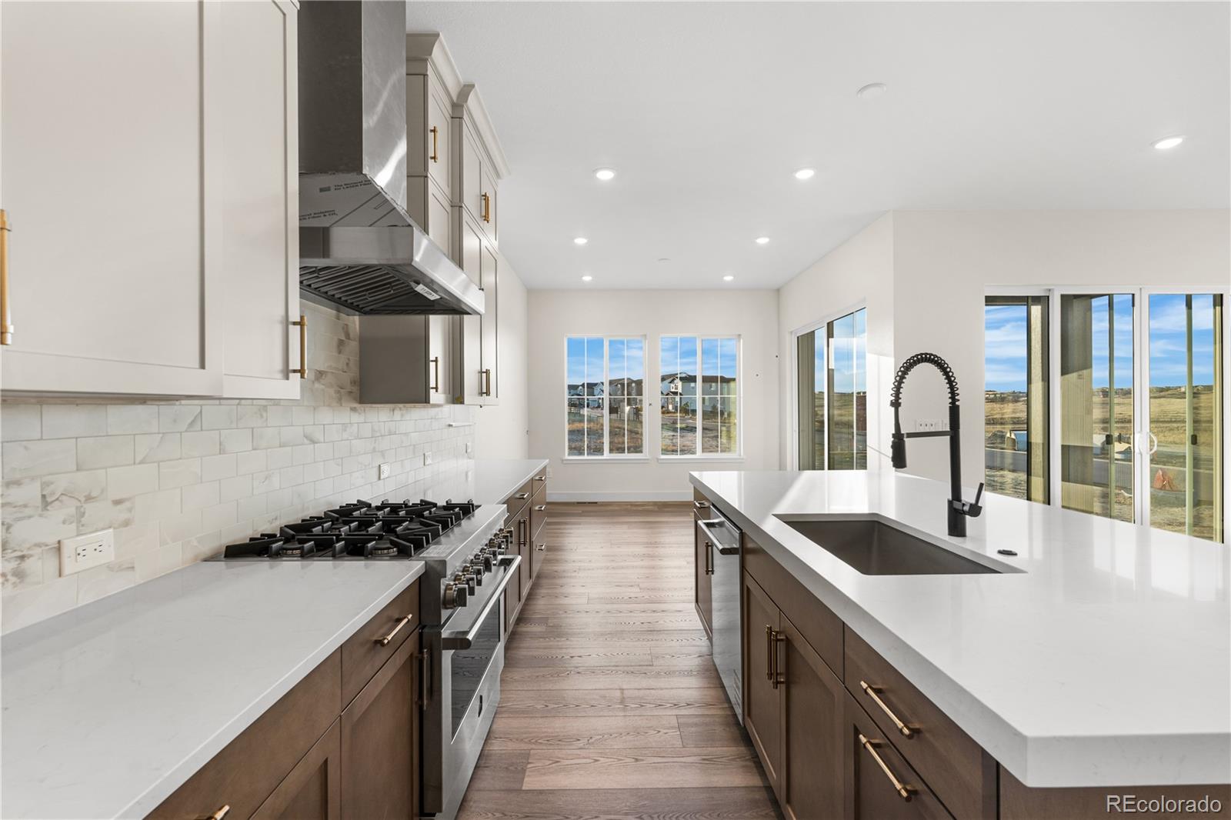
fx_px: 564
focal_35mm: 16
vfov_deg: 72.0
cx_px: 616
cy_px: 410
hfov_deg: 95.0
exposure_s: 1/20
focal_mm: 16.5
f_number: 8
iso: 400
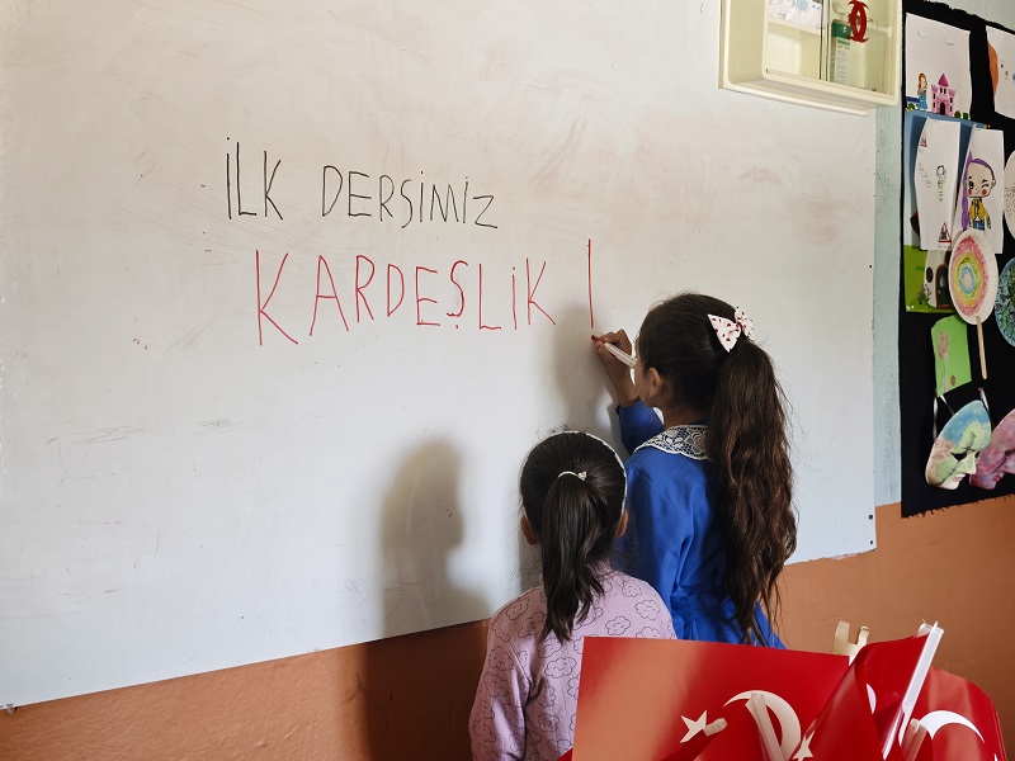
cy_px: 380
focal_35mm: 46
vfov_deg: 31.5
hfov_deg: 41.2
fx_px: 1349
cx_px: 508
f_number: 1.67
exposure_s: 1/80.8
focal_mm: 6.62
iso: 200
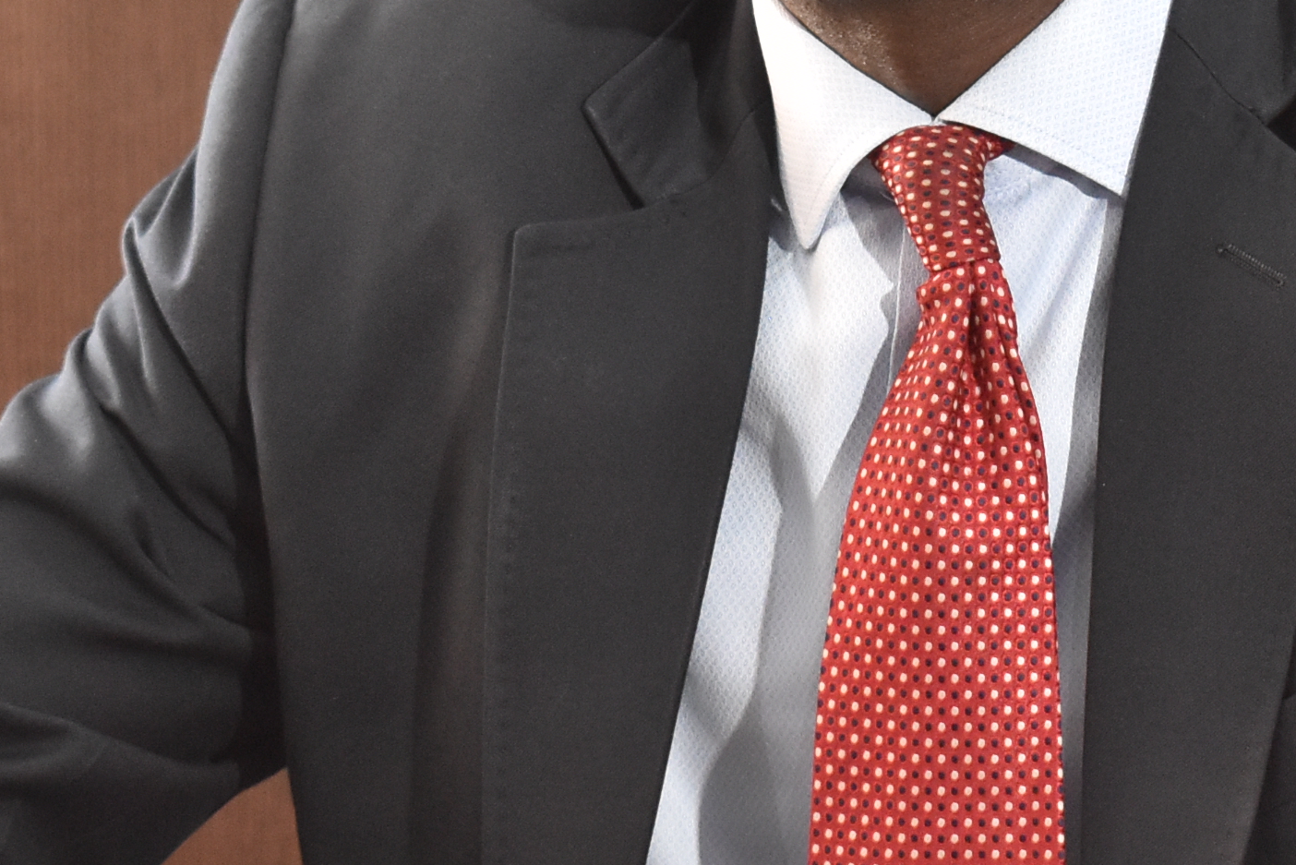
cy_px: 228
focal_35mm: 221
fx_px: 7958
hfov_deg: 9.3
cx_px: 606
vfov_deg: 6.2
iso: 1250
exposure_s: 1/100
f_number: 5.3
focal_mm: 46
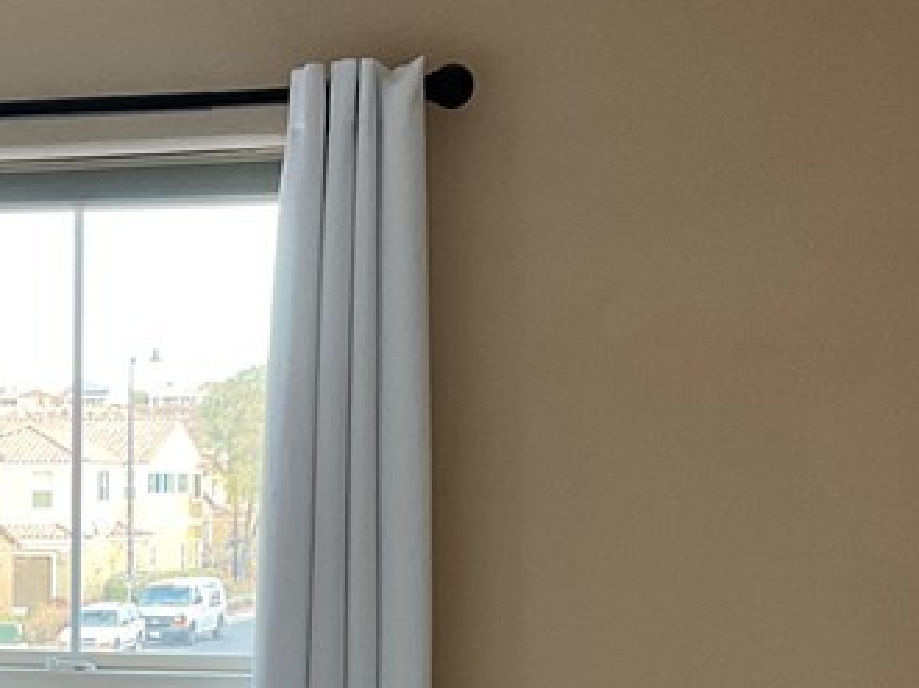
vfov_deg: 16.0
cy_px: 716
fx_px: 2388
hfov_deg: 21.2
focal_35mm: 90
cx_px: 33
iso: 100
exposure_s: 1/60
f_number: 1.8
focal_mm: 3
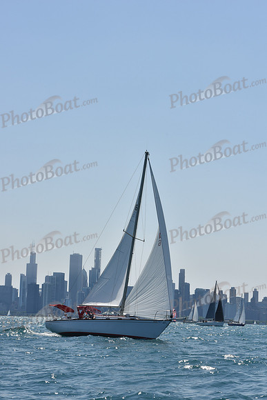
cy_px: 200
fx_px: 1001
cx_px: 134
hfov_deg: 15.2
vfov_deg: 22.6
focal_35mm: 90
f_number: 10
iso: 250
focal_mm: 90
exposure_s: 1/1250
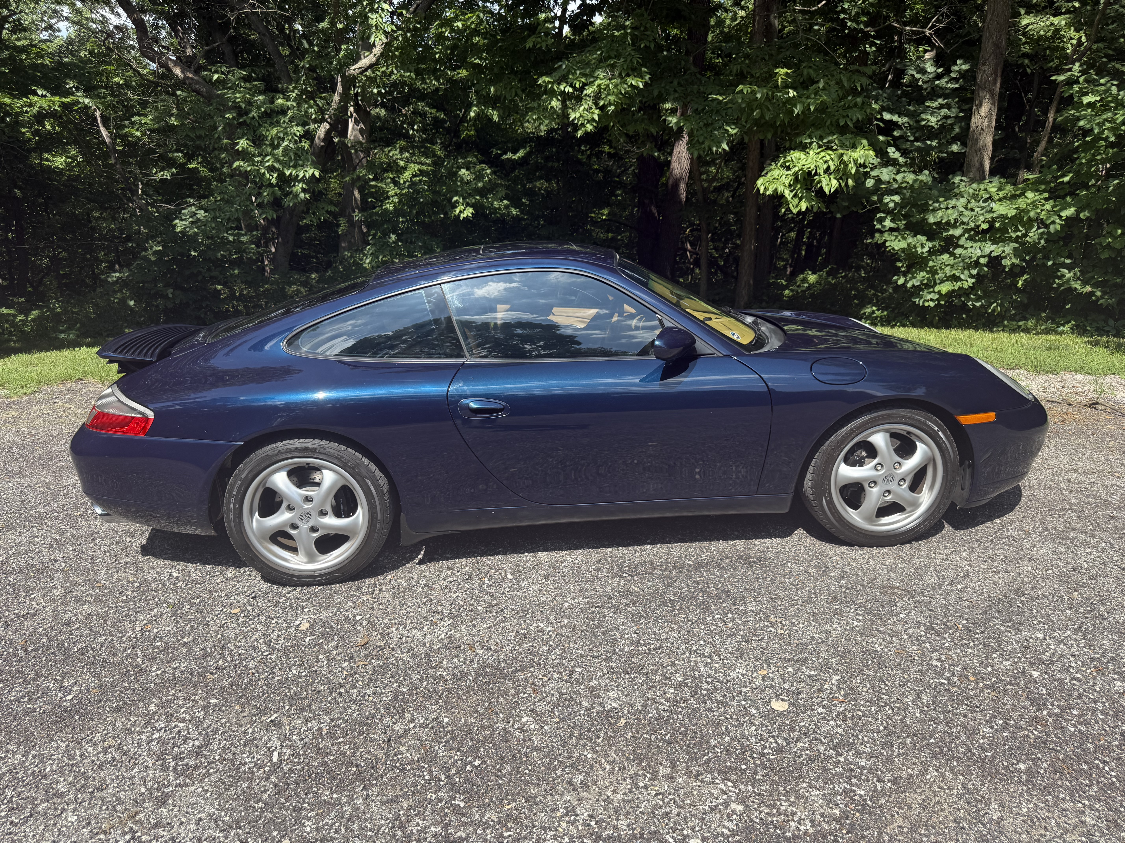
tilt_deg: -14.8
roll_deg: +0.3
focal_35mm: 24
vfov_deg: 56.8
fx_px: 780
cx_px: 562
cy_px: 422
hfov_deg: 71.6
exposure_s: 1/2299
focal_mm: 6.76
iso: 80
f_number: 1.78
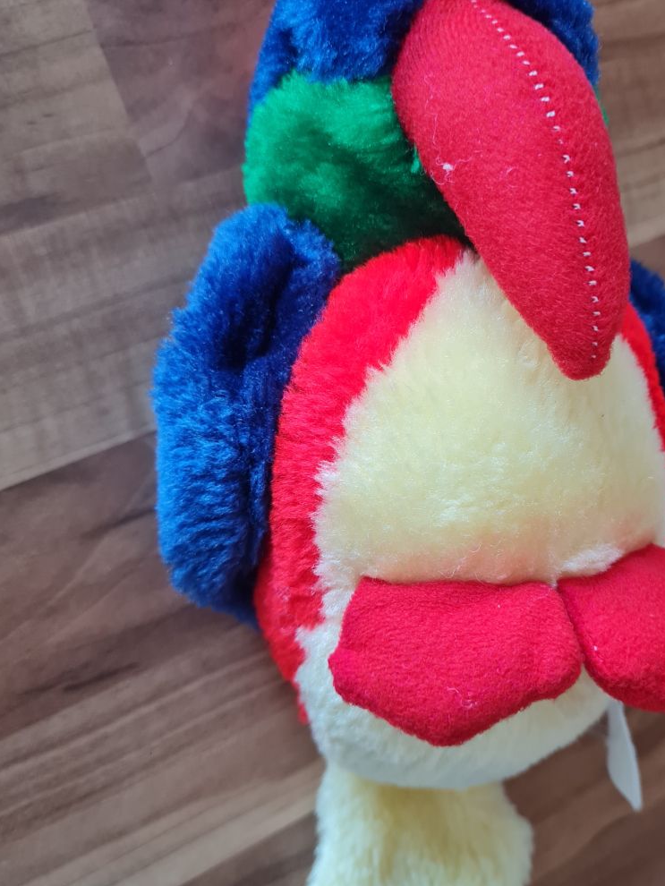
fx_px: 896
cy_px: 438
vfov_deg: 52.6
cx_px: 444
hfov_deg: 40.2
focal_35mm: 35
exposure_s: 1/50
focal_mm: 5.4
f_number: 1.8
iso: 200
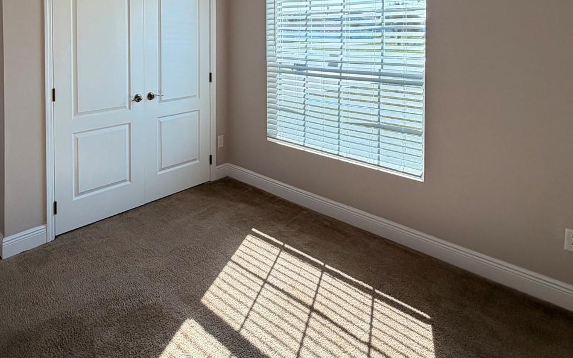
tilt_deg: -2.9
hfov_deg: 70.7
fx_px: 390
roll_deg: +0.7
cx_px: 198
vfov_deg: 45.3
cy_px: 44
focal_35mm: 25
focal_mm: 2.22
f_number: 2.2
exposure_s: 1/173
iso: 64
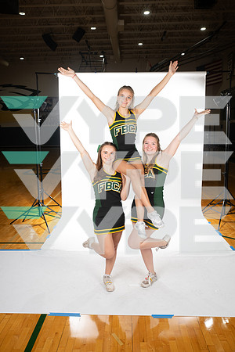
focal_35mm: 32
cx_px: 118
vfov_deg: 58.7
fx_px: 313
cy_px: 176
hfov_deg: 41.1
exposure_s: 1/400
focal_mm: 32
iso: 640
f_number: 8
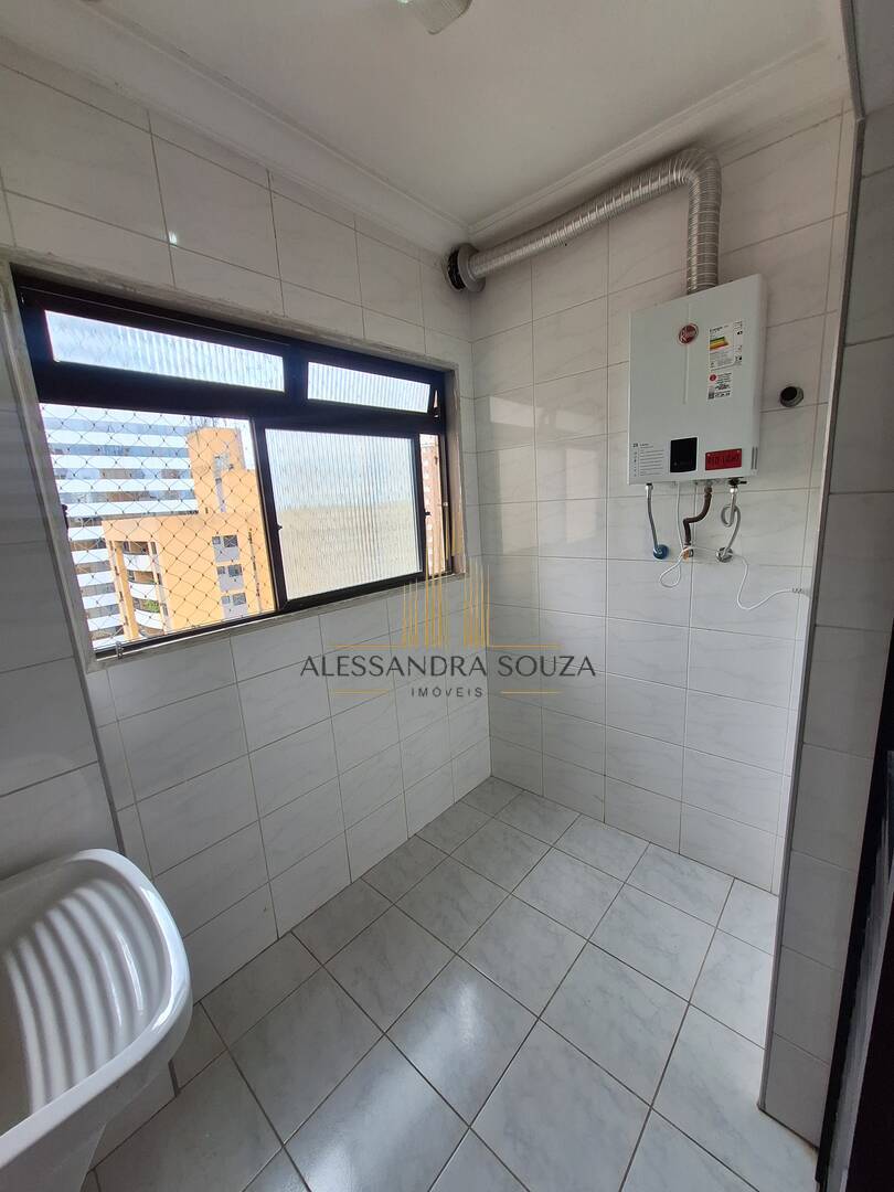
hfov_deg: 89.9
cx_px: 447
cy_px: 596
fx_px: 448
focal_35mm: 13
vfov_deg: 106.2
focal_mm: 1.74
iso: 40
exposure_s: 1/397
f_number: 2.2
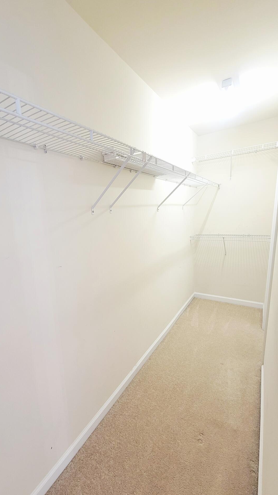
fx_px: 197
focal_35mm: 15
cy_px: 261
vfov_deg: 102.9
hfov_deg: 69.5
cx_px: 106
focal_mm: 2.2
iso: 320
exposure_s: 1/40
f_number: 2.2
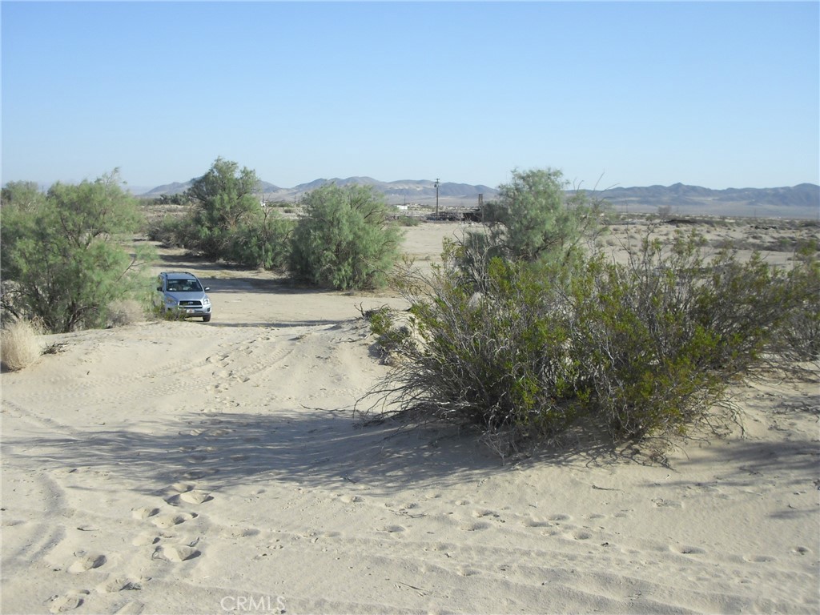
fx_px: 900
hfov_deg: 49.0
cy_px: 308
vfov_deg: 37.7
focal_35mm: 38
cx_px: 410
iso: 100
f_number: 8
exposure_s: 1/160
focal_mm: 6.2
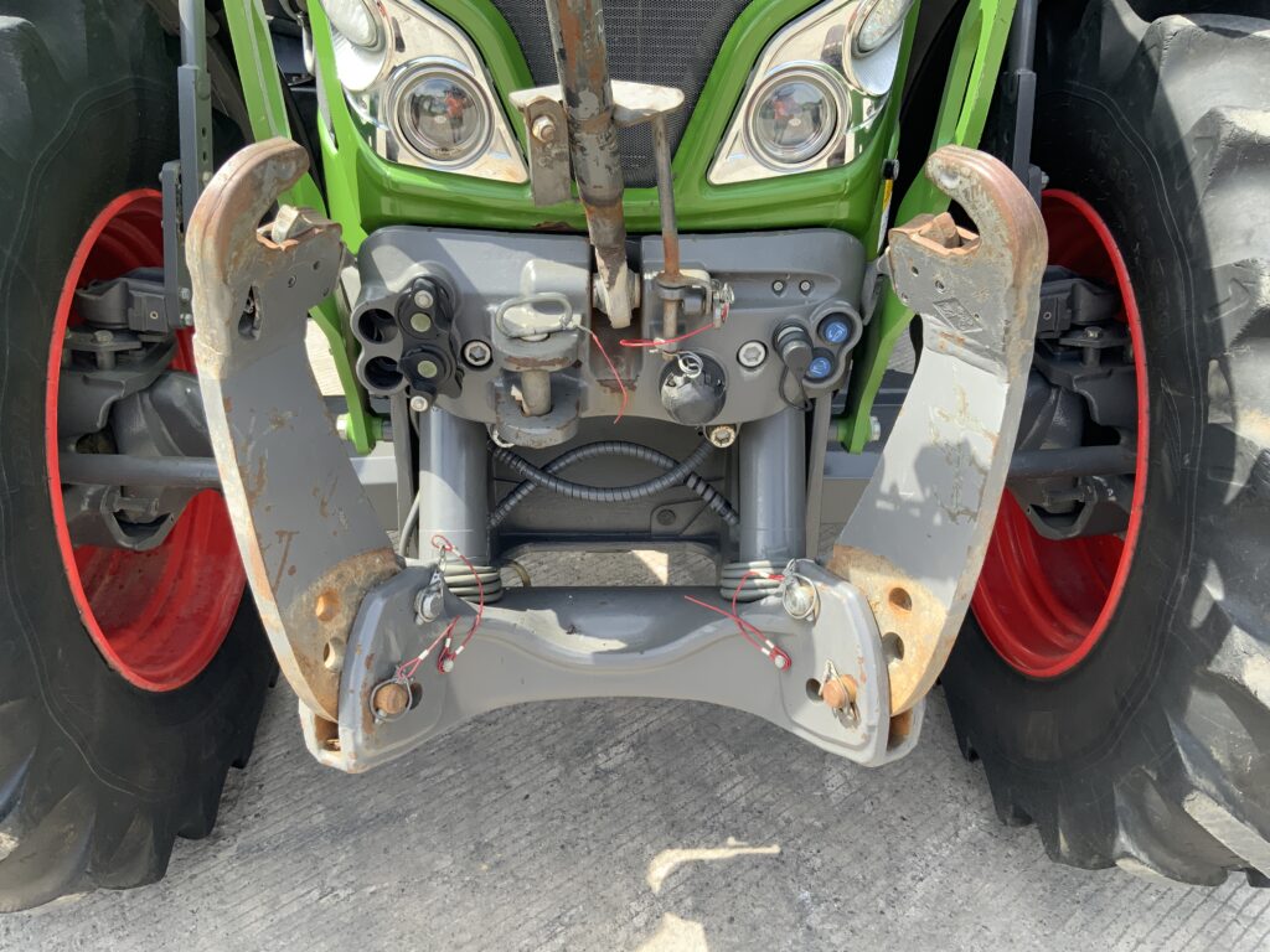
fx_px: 1064
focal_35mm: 29
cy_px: 476
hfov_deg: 61.7
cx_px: 635
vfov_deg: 48.2
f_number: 1.8
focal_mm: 3
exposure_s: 1/207
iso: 16
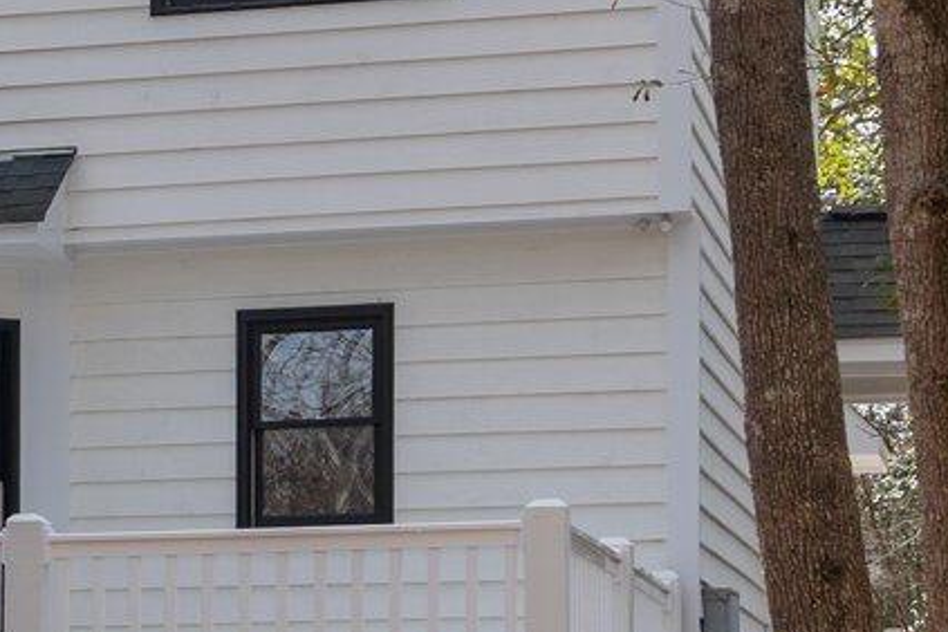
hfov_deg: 12.6
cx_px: -486
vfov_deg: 8.8
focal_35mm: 155
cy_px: 151
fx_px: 4081
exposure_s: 1/640
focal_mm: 32
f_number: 4
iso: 200
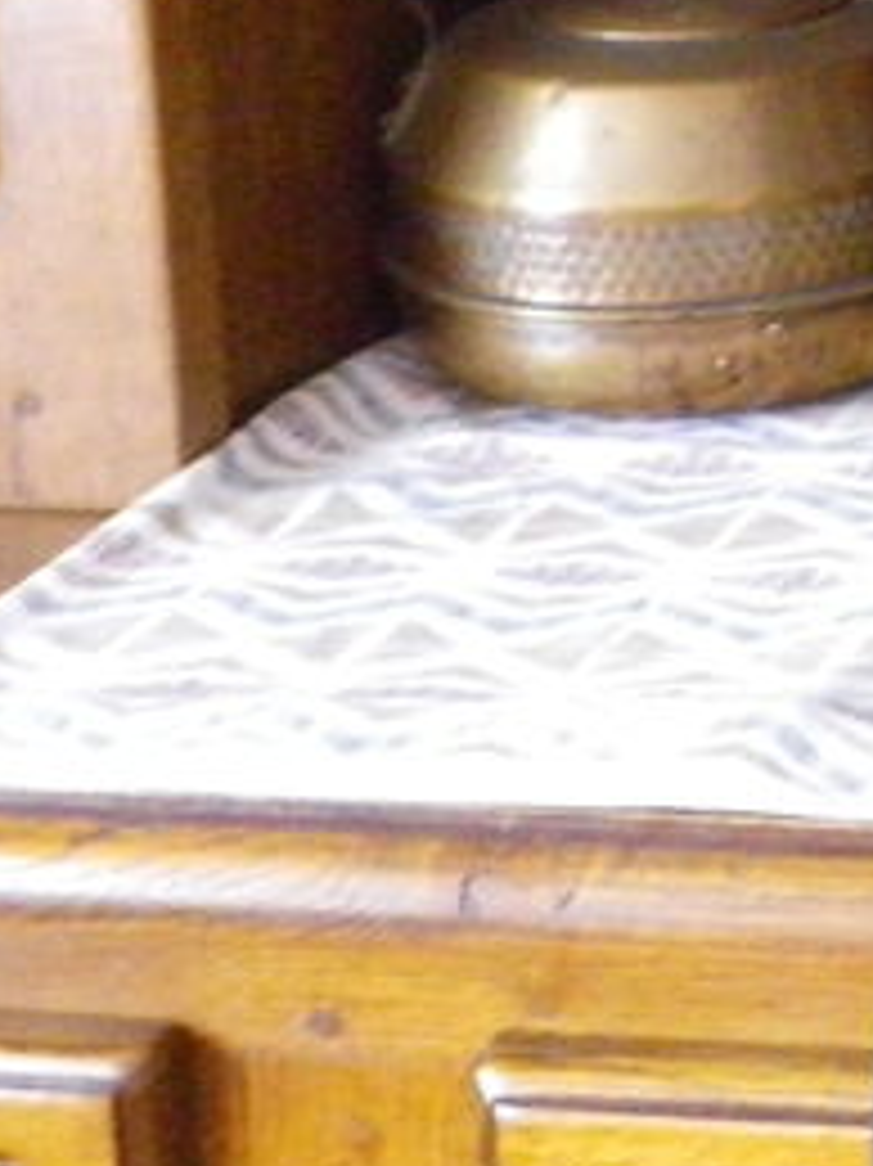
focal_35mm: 108
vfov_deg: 17.5
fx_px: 3635
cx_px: 1917
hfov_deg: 11.8
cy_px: -144
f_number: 2.6
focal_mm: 4.9
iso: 800
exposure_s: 1/20
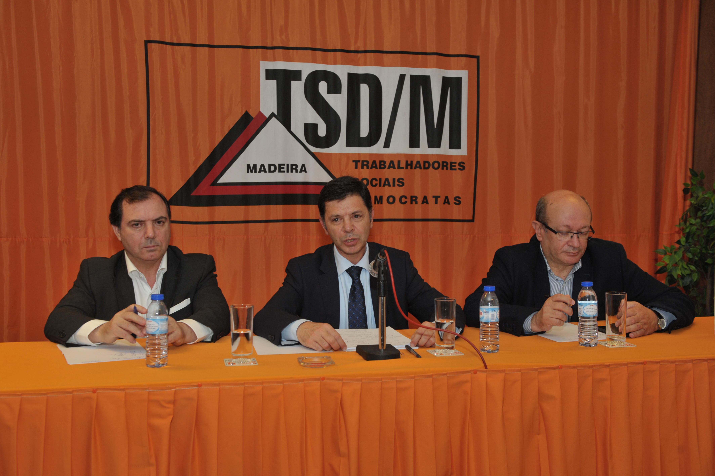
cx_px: 358
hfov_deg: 44.5
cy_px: 238
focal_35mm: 44
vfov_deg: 30.5
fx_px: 873
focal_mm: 44
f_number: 5.6
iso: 800
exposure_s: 1/125
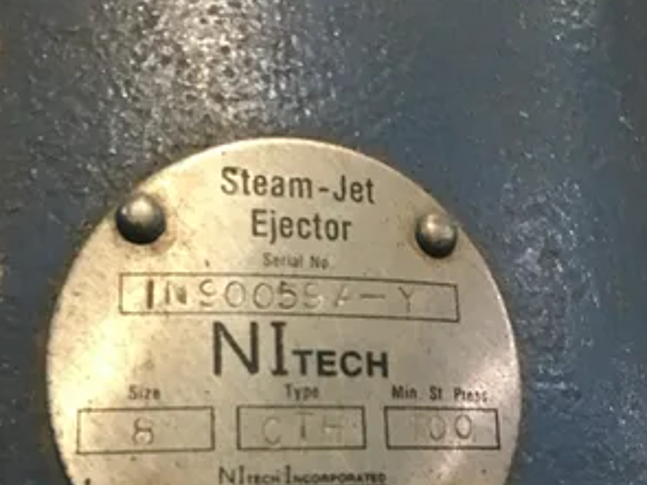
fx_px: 785
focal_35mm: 42
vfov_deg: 33.1
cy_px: 408
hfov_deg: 44.8
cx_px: 322
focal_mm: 3.3
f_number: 2.4
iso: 200
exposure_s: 1/24
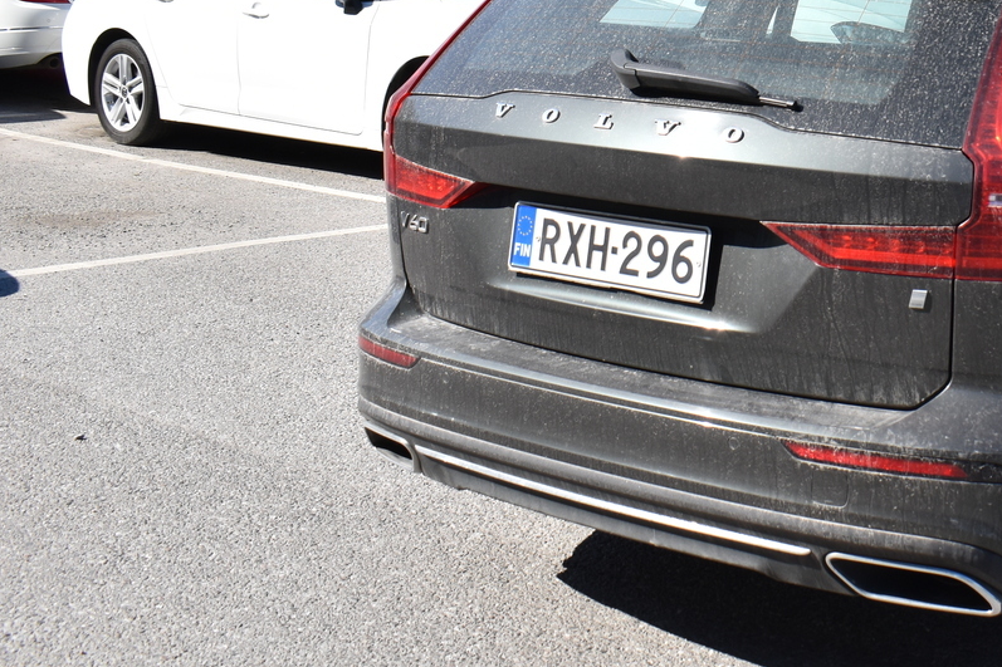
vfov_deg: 20.9
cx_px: 991
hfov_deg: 29.4
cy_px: 89
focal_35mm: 64
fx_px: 1781
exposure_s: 1/500
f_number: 8
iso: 200
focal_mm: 21
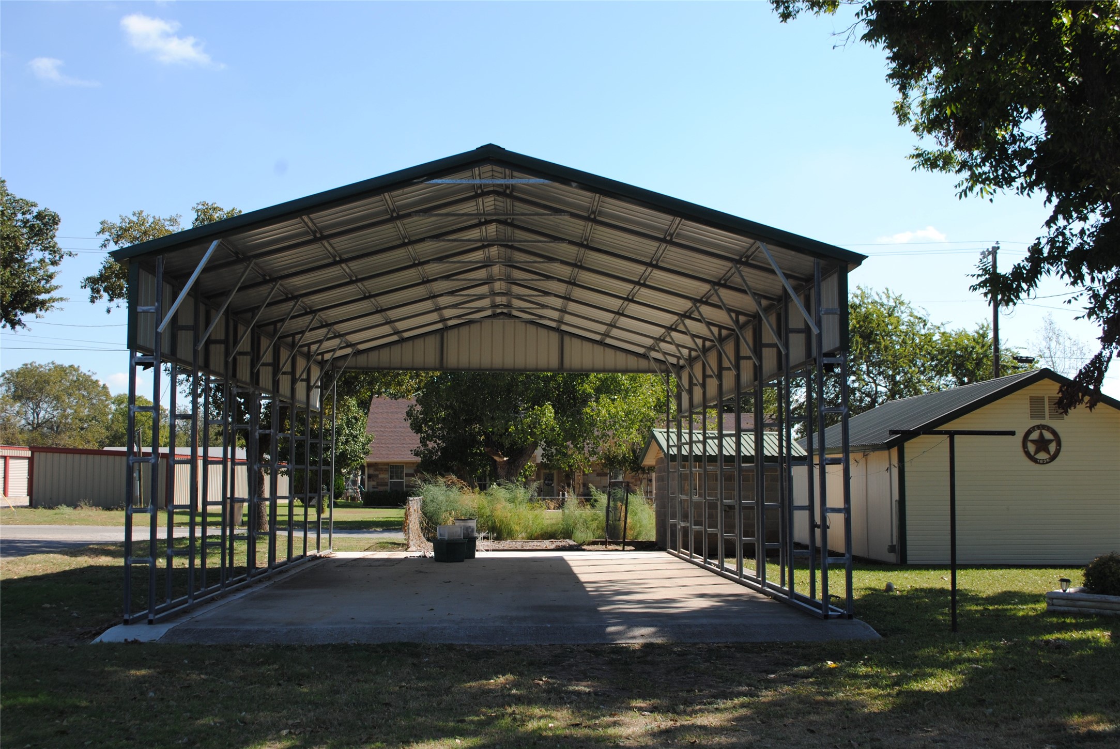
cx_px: 560
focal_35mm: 39
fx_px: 1215
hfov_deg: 49.5
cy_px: 374
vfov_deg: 34.3
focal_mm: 26
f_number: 8
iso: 100
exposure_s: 1/200
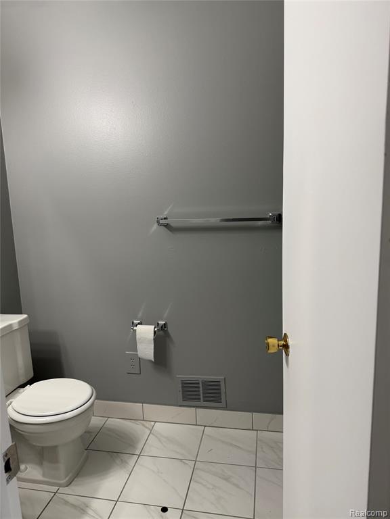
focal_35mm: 24
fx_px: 361
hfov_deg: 56.8
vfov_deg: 71.6
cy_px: 260
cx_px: 195
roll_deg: +1.8
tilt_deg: -9.1
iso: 125
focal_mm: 6.76
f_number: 1.78
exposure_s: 1/60
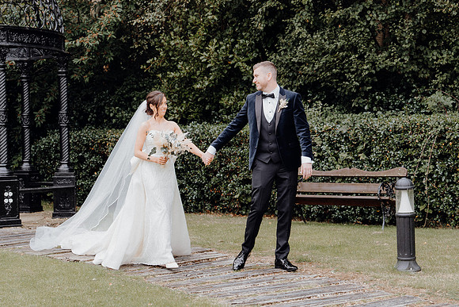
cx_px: 230
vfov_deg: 18.2
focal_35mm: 75
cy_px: 154
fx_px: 956
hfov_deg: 27.0
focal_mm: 50
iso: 125
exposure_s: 1/160
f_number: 3.5
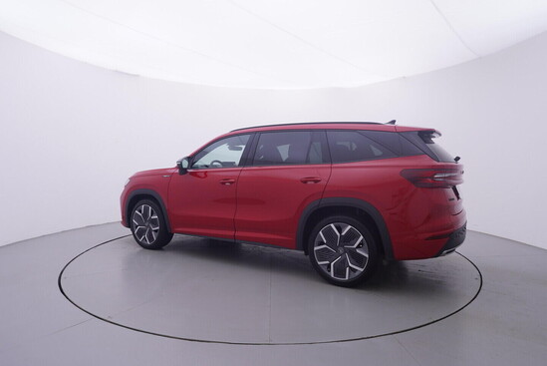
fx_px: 342
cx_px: 274
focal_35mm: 22
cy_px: 183
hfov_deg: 77.3
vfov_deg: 56.2
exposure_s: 1/80
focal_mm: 15
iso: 200
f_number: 5
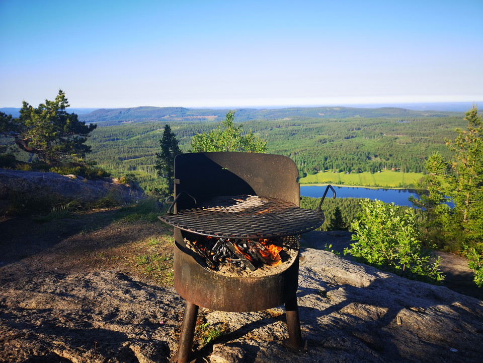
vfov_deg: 51.4
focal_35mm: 27
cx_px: 242
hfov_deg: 65.3
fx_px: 377
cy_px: 182
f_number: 1.8
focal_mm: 3.95
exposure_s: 1/1046
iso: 50
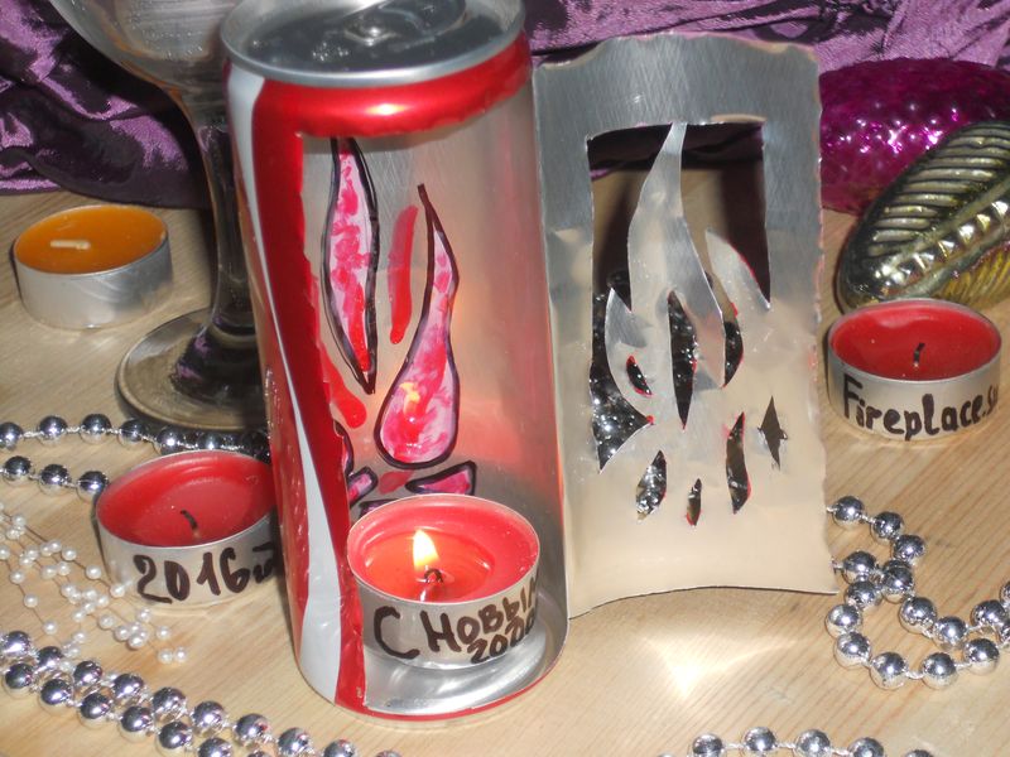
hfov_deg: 21.3
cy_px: 378
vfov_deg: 16.1
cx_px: 505
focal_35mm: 92
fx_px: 2684
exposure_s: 1/60
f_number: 5.4
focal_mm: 16.5
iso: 200
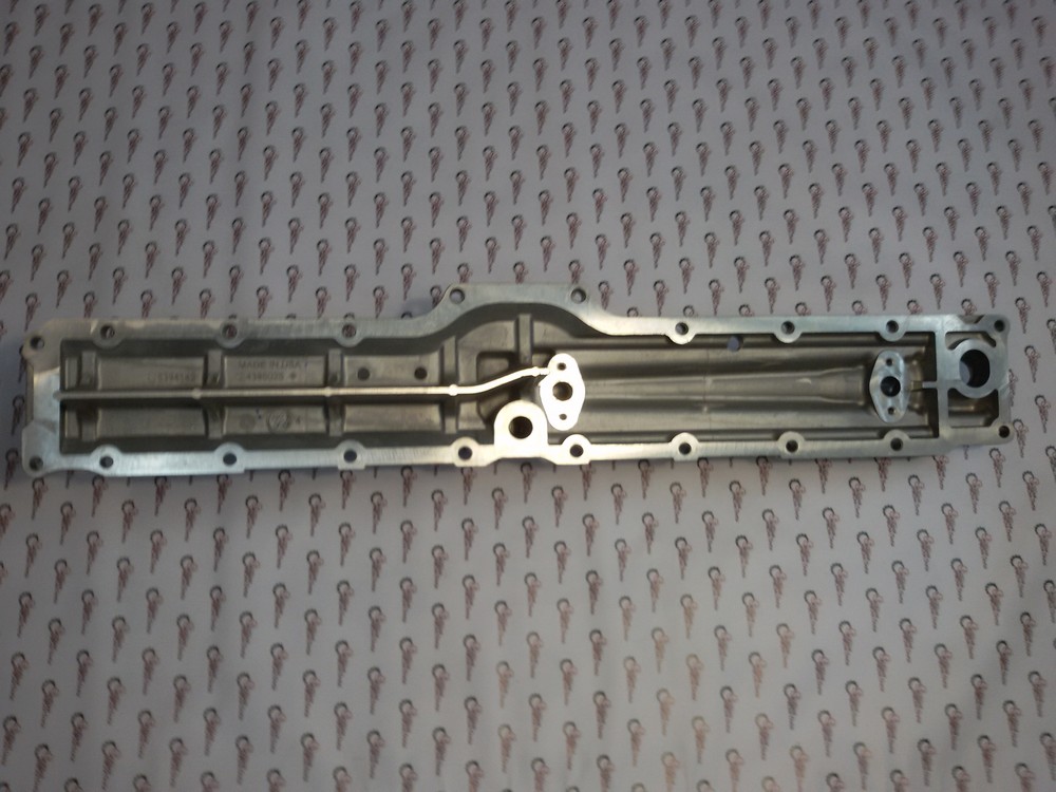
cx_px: 528
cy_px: 396
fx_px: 946
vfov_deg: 45.4
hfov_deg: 58.4
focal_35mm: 31
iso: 40
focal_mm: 2.93
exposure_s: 1/33
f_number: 2.4
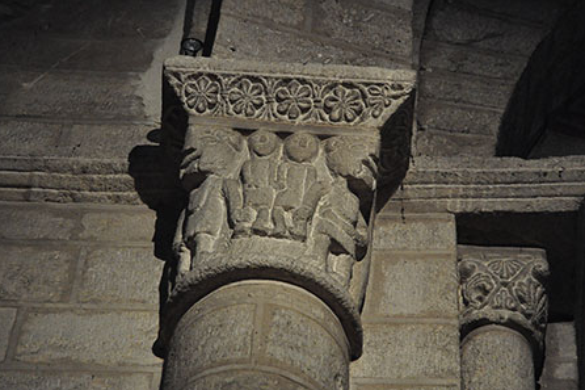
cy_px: 196
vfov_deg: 12.9
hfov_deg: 19.3
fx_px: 1722
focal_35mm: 106
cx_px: 291
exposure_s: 1/30
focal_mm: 70
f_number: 4.5
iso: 3200
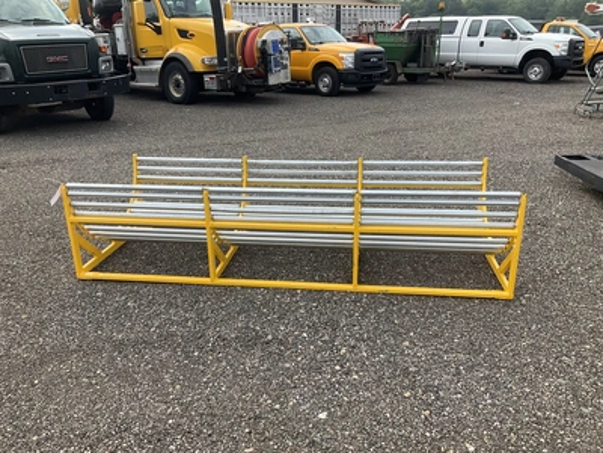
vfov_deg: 48.2
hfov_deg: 61.7
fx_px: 505
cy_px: 226
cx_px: 302
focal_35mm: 29
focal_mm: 3
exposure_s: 1/1168
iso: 25
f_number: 1.8
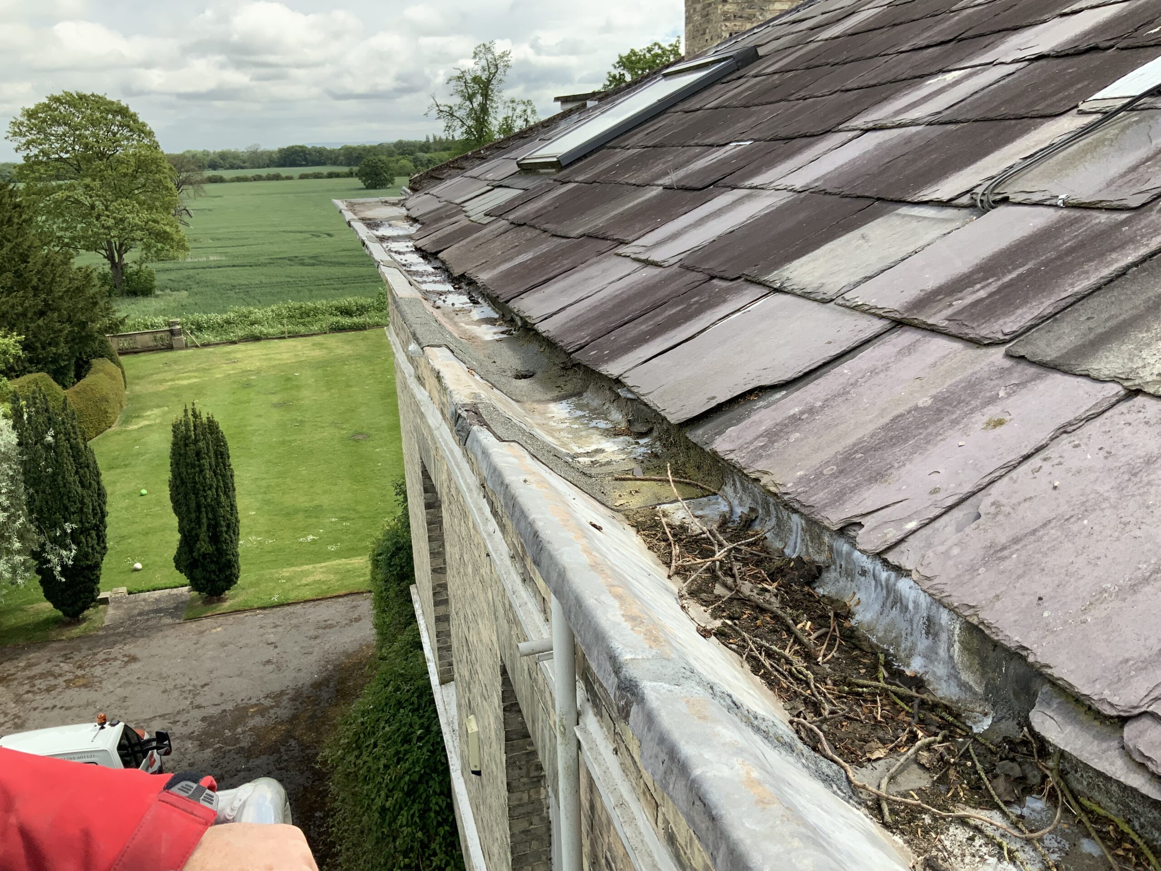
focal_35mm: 29
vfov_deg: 48.2
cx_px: 580
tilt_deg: -16.7
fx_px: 973
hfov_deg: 61.7
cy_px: 436
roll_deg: +1.9
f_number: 1.8
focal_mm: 3
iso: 16
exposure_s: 1/1168
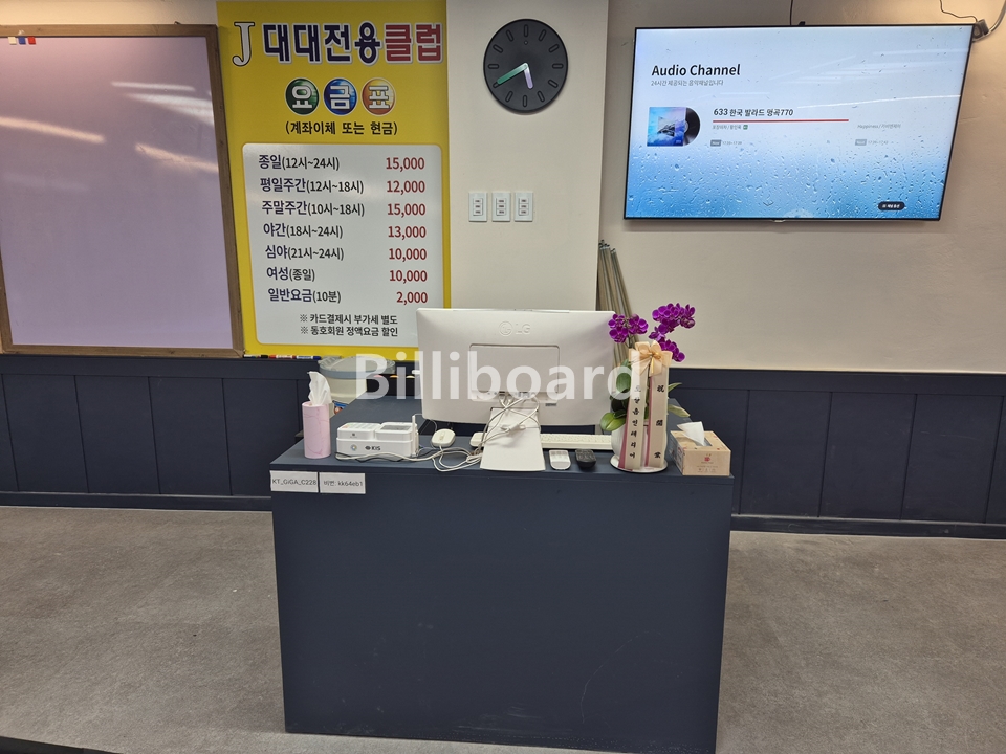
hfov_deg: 73.9
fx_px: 668
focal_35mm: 23
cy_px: 377
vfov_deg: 58.9
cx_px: 503
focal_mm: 5.4
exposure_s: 1/120
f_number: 1.8
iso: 64
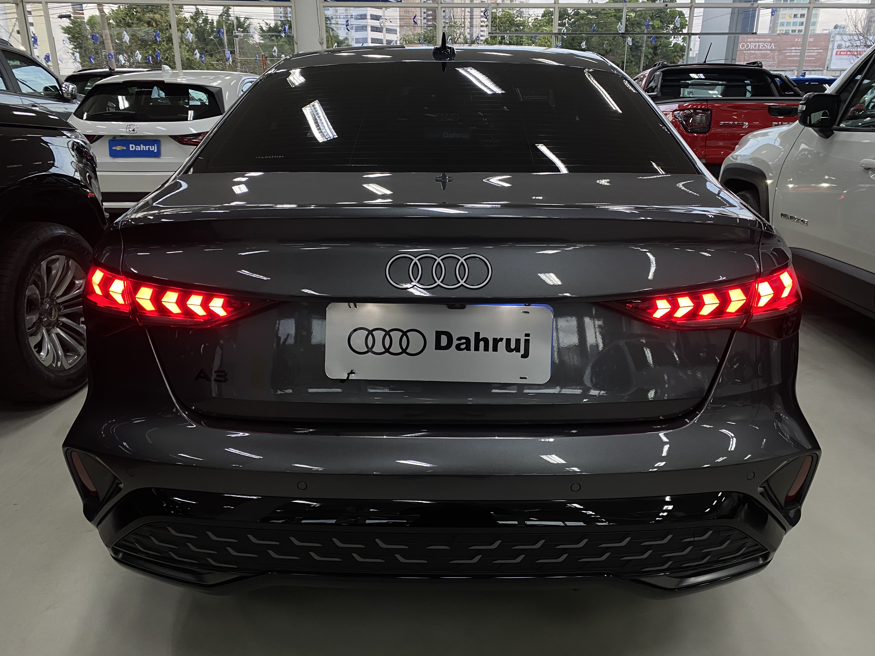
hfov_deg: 67.3
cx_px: 438
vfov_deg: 53.1
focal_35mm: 26
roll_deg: -0.5
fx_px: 657
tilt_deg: -18.2
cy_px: 328
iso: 160
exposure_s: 1/60
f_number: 1.8
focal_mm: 4.25
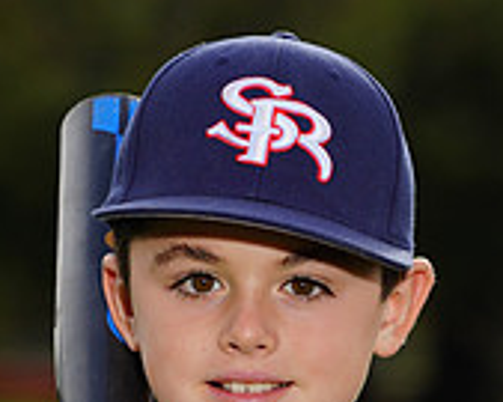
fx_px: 10043
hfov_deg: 2.9
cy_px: 596
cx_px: 138
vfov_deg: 2.3
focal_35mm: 675
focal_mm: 209
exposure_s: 1/250
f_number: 8
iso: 160
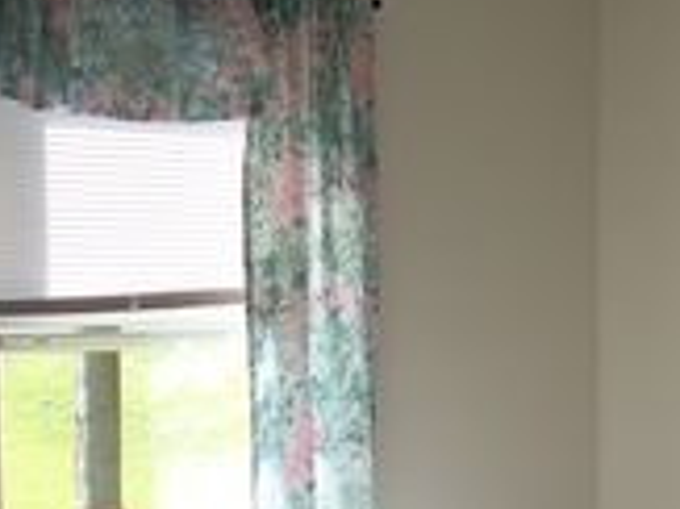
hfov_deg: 21.6
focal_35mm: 88
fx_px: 1727
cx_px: 651
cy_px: 442
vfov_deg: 16.6
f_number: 3.4
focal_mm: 8
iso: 100
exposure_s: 1/90
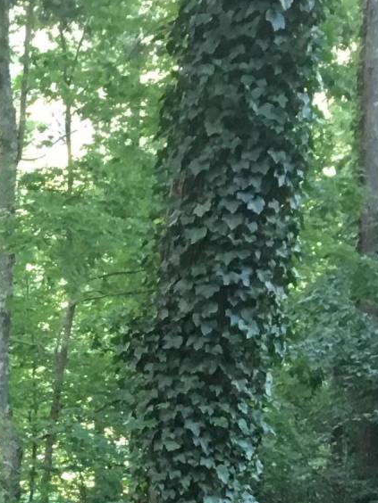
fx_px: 1602
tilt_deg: -22.4
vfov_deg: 16.5
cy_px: 730
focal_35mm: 110
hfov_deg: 12.8
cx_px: -193
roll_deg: +4.9
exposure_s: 1/30
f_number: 2.4
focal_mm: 3.3
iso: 64
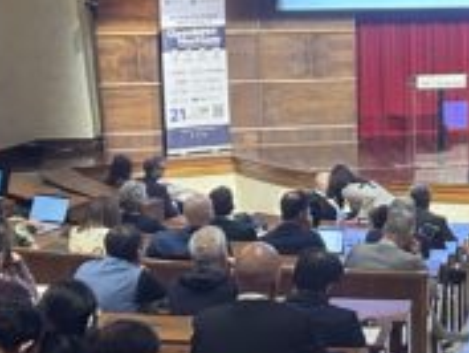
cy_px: 183
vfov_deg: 13.1
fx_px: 1532
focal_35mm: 113
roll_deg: +0.2
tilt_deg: -11.2
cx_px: 522
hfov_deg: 16.8
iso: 500
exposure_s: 1/50
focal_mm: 5.7
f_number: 1.5
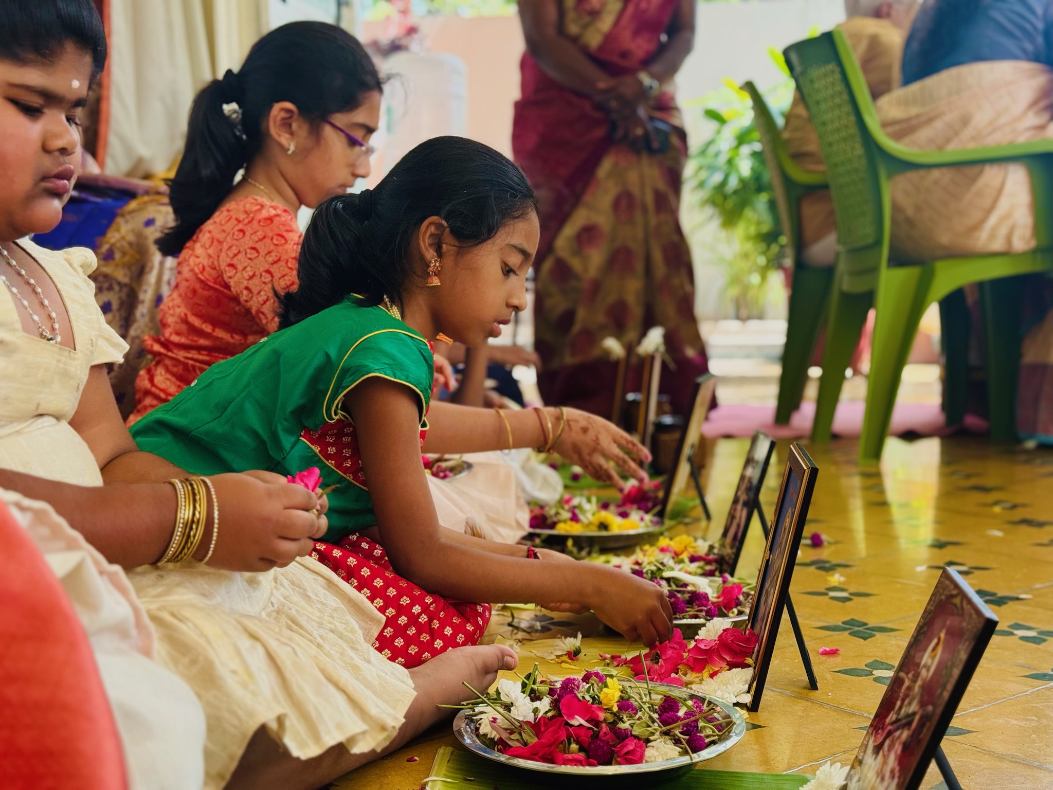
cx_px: 526
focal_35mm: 48
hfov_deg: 39.7
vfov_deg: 30.3
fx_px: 1460
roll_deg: +0.8
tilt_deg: -4.4
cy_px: 395
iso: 80
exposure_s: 1/121
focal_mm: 6.76
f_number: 1.78
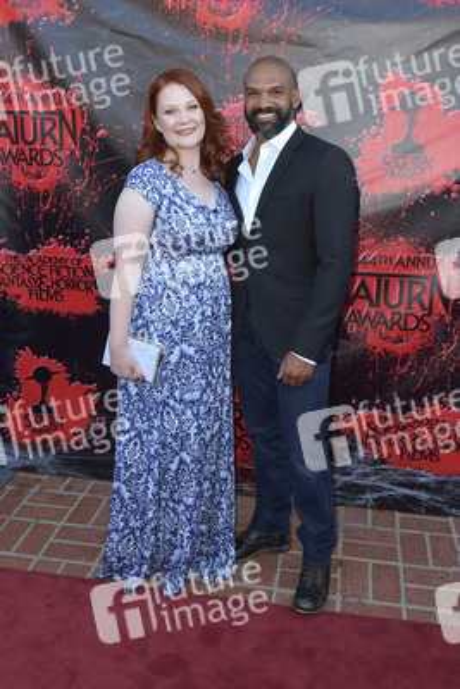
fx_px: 594
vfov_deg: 60.3
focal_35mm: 31
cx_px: 230
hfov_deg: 42.4
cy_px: 344
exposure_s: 1/250
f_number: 6.3
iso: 250
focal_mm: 31
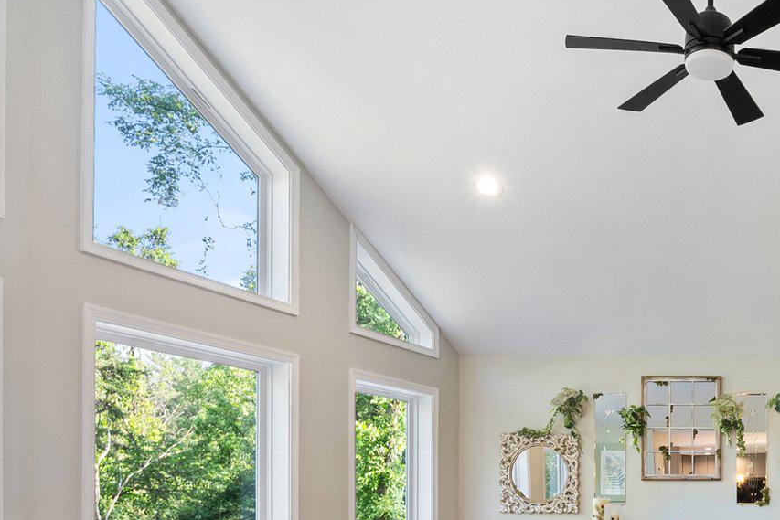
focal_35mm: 36
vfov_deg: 33.9
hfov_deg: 46.8
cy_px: 509
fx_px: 780
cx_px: 729
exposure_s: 1/5
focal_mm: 10
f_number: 8
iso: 400
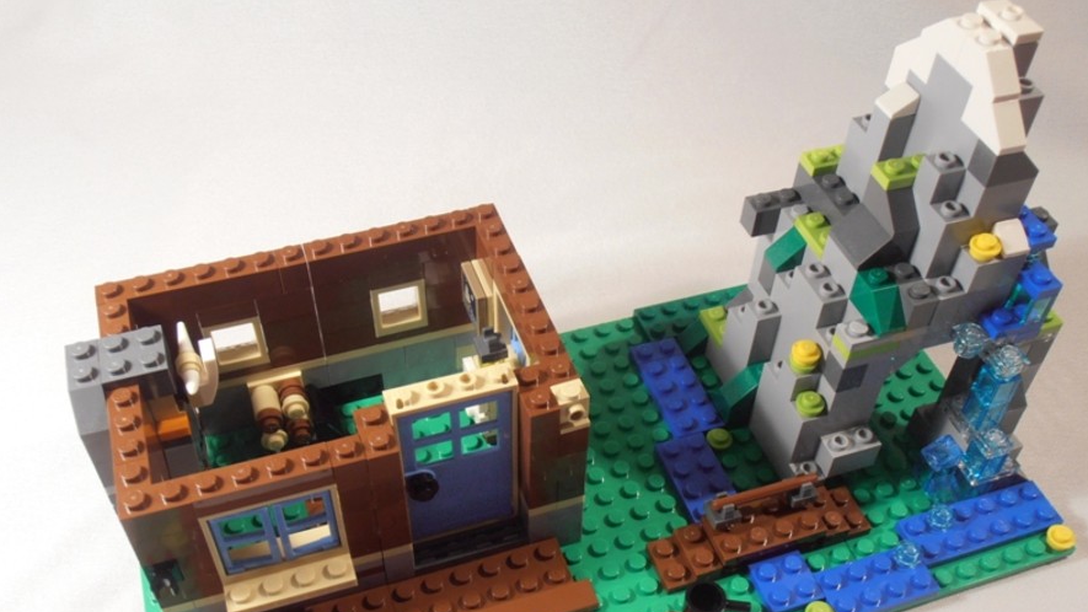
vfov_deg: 28.9
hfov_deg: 49.4
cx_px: 548
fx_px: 1183
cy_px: 394
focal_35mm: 41
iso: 125
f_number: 3.9
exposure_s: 1/15
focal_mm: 6.61
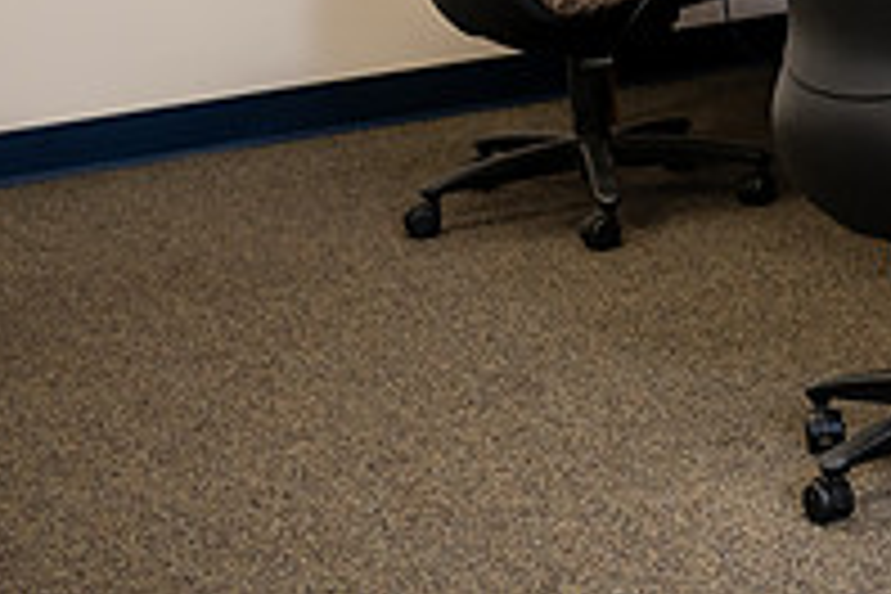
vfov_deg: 8.2
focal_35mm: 164
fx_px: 4059
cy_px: -272
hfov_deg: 12.1
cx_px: 1170
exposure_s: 1/160
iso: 640
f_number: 3.5
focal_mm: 56
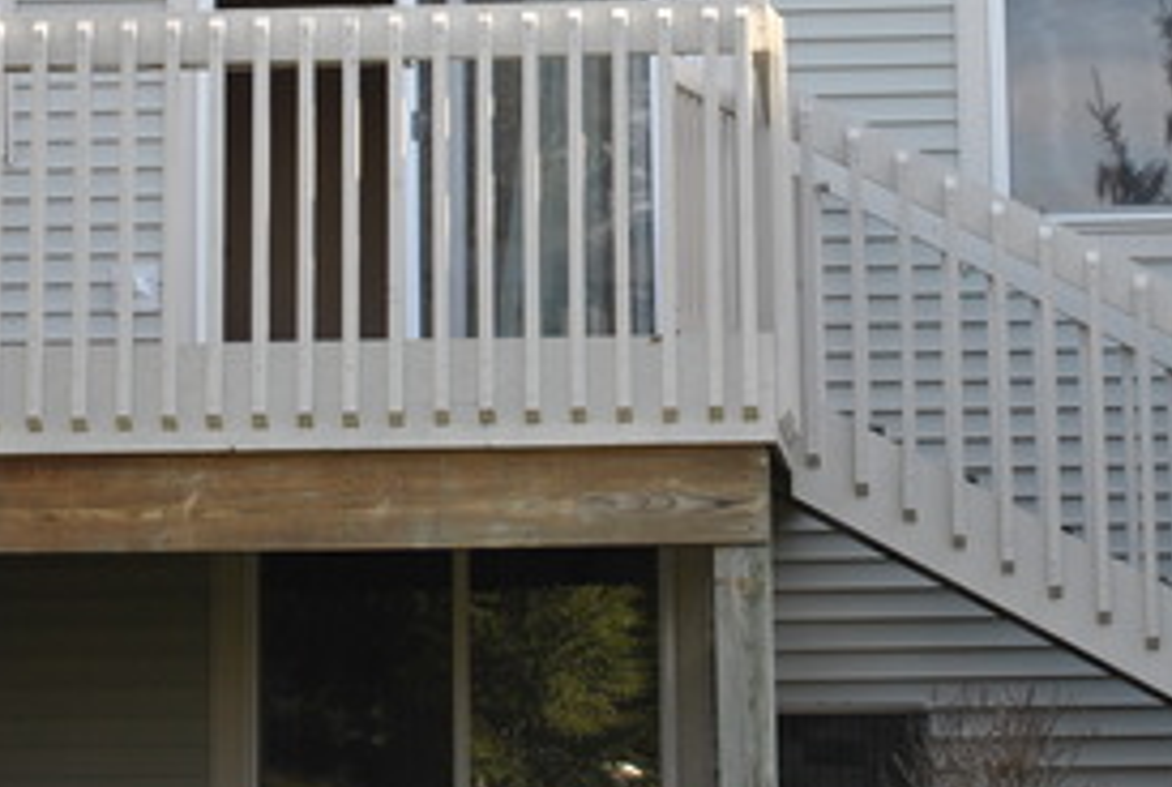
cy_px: 60
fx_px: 3654
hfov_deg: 18.2
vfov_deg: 12.2
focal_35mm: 112
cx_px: 646
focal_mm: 32
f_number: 5.6
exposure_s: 1/125
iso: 125
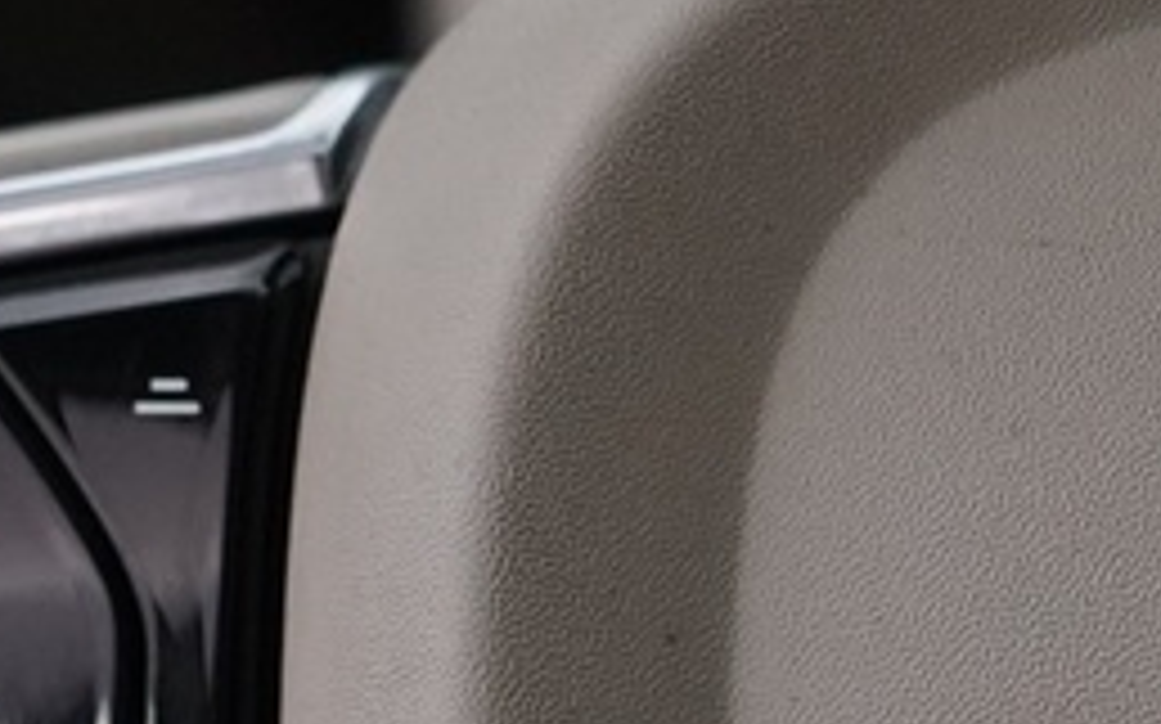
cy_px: 737
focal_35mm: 179
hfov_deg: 11.3
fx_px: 5661
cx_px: 1634
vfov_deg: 7.3
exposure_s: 1/60
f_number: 3.5
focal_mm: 28
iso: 2500
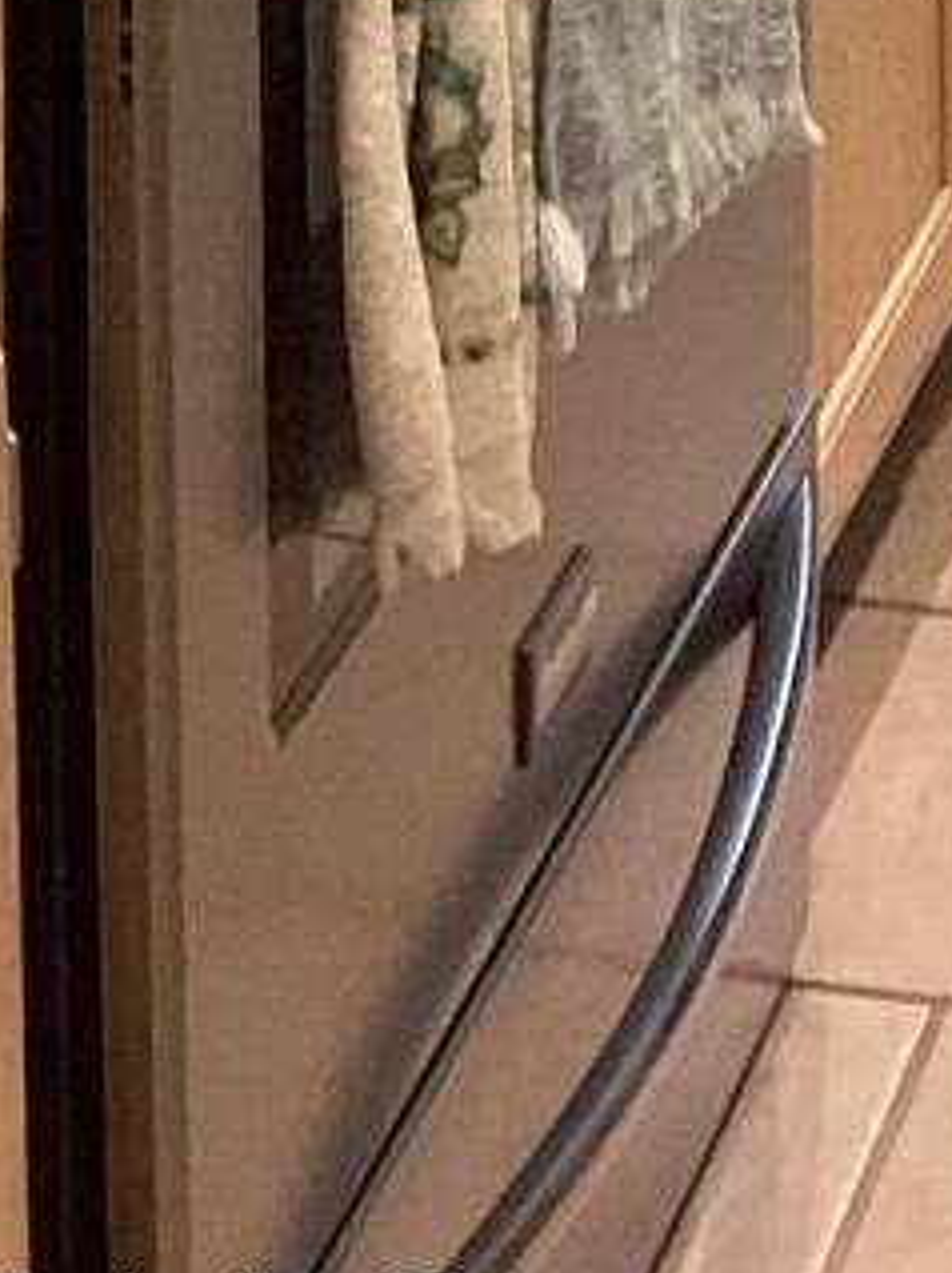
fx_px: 7160
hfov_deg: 7.5
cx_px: 1128
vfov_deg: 8.7
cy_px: -2270
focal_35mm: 195
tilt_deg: -6.7
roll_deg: -0.3
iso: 100
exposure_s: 1/60
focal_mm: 3.3
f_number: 2.4
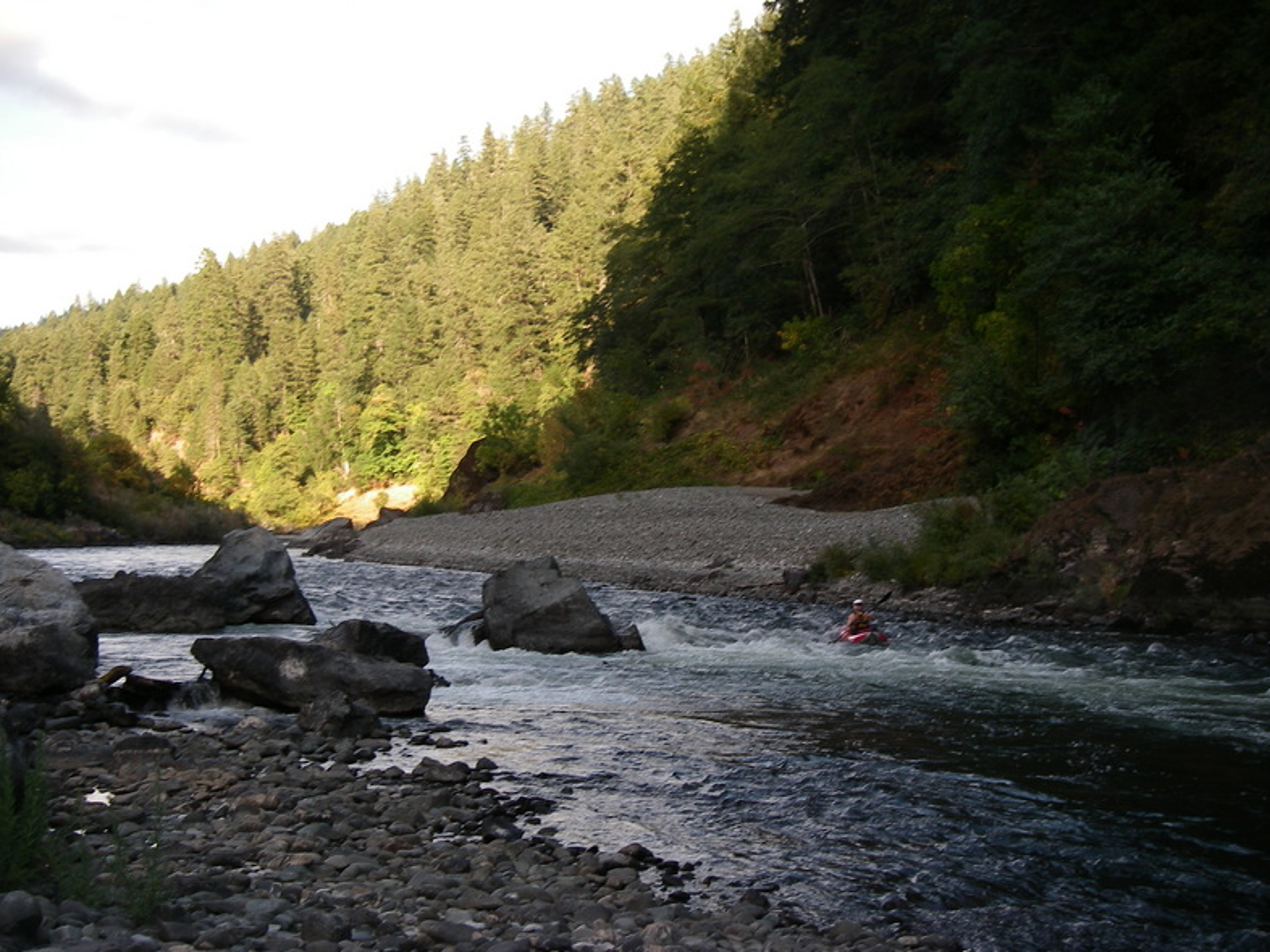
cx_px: 629
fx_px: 2054
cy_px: 470
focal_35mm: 56
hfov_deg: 34.4
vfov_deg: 26.1
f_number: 3.6
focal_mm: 9.2
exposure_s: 1/200
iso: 64
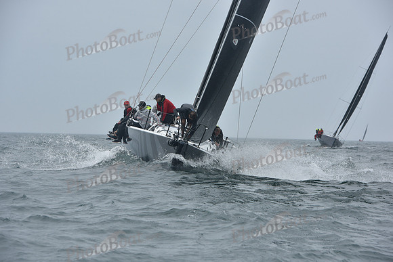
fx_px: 1747
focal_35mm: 160
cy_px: 131
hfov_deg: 12.8
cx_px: 196
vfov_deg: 8.6
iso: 320
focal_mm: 160
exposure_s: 1/1000
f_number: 9
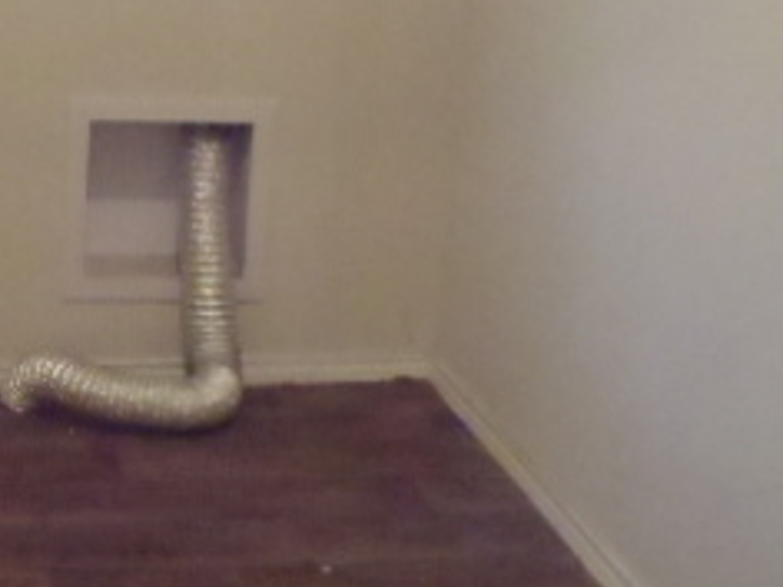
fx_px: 1719
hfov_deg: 24.2
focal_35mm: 76
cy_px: 46
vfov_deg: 19.0
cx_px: -53
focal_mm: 5
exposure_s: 1/25
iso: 800
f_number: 3.9
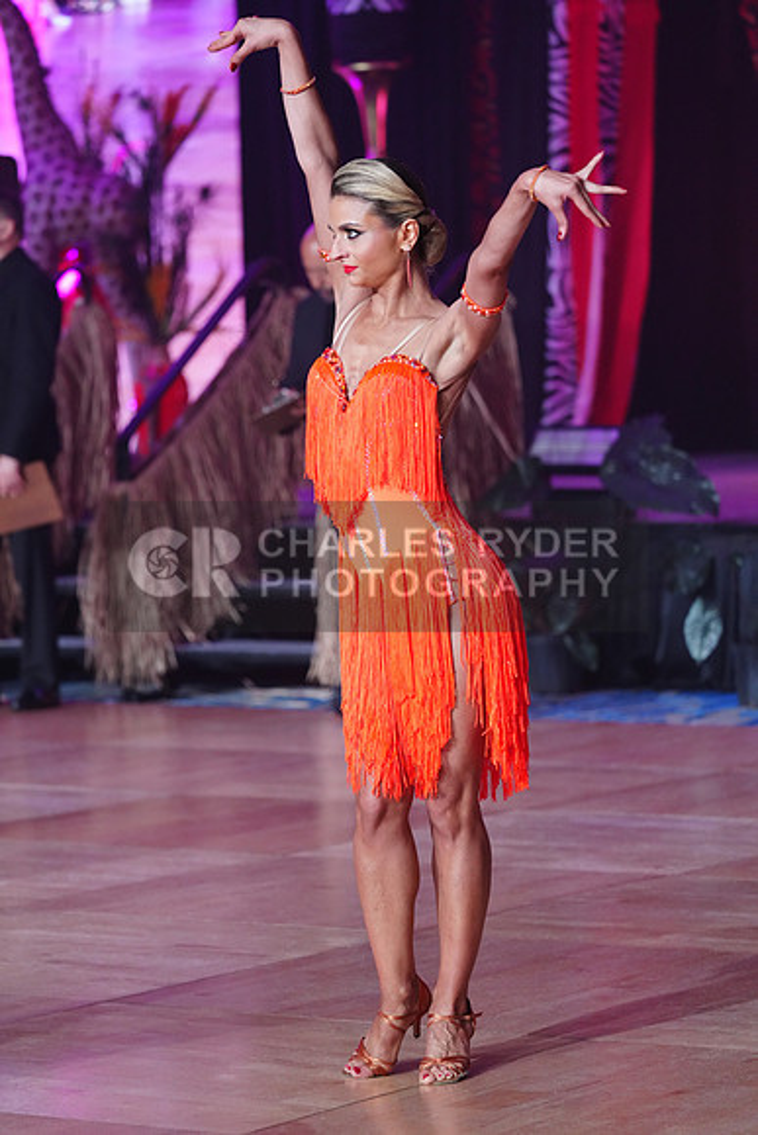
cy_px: 568
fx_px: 4861
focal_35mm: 154
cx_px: 379
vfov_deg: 13.3
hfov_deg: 8.9
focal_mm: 154
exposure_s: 1/250
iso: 3200
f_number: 4
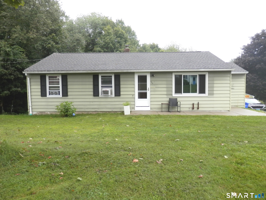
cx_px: 133
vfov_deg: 54.9
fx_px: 192
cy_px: 100
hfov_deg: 69.4
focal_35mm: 25
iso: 80
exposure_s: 1/125
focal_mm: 4.5
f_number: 3
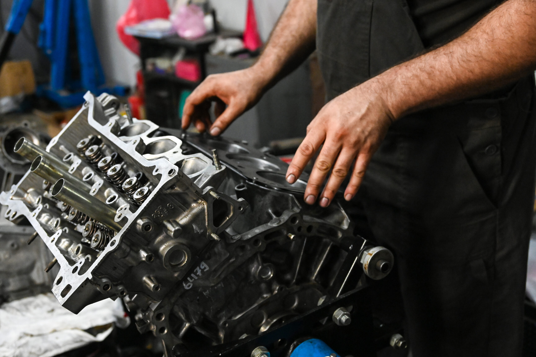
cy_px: 178
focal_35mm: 49
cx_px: 268
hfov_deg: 40.4
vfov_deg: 27.5
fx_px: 729
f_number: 5.6
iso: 8000
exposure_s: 1/250
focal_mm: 49
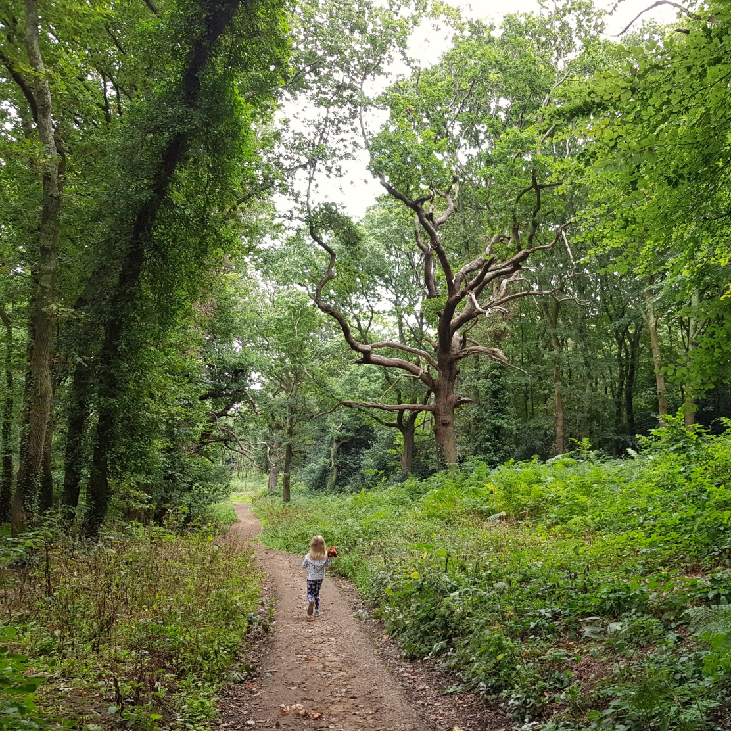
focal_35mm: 31
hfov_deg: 51.5
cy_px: 365
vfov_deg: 52.5
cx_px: 492
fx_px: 741
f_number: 1.7
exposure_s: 1/100
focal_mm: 4.2
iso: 50
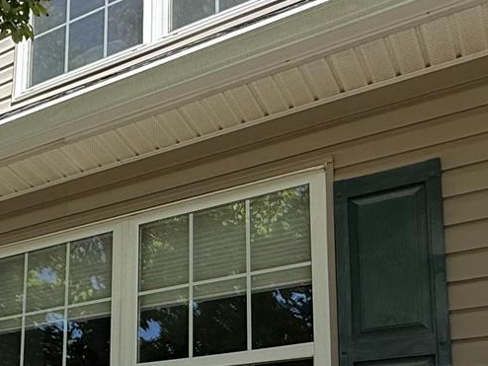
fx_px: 818
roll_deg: -3.5
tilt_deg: +12.3
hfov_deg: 29.3
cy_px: 421
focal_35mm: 58
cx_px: -77
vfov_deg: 23.4
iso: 50
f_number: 2.2
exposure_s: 1/928
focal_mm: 2.22
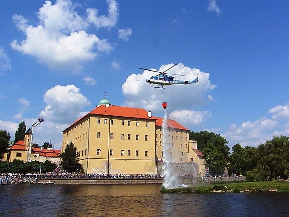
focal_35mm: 35
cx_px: 144
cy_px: 108
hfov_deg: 52.6
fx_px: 292
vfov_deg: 40.7
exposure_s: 1/400
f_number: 7.1
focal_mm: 9
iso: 50
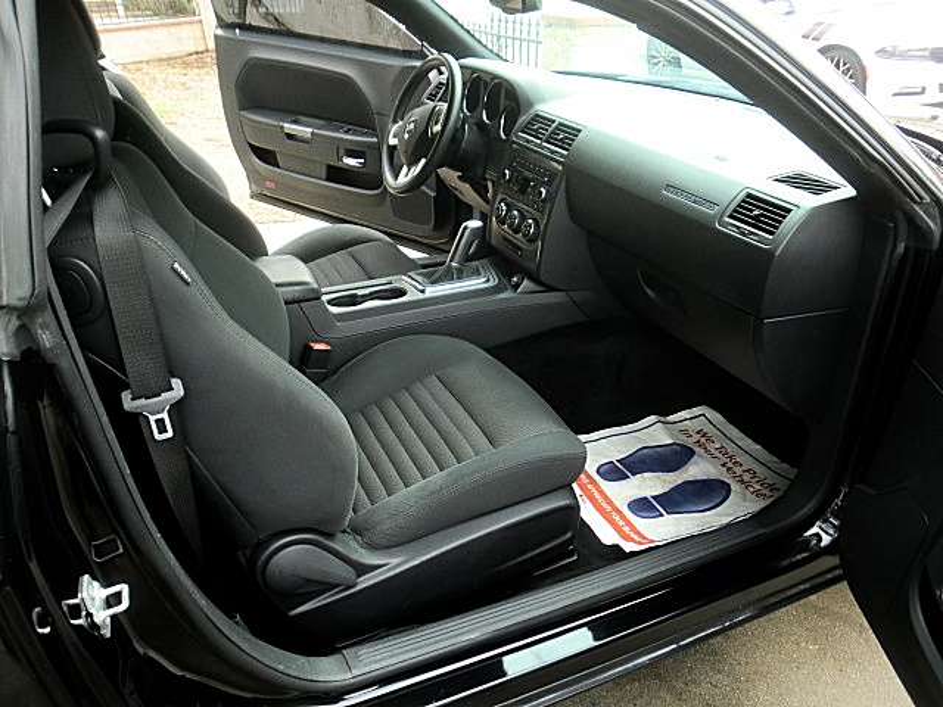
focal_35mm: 26
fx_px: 708
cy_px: 354
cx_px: 472
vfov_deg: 53.1
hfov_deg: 67.3
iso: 80
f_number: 2.6
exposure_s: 1/60
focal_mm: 4.65
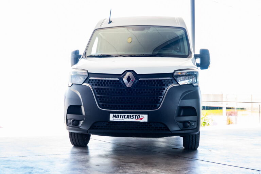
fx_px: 304
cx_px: 130
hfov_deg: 46.4
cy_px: 87
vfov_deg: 31.9
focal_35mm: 42
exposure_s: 1/250
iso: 800
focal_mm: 28
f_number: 4
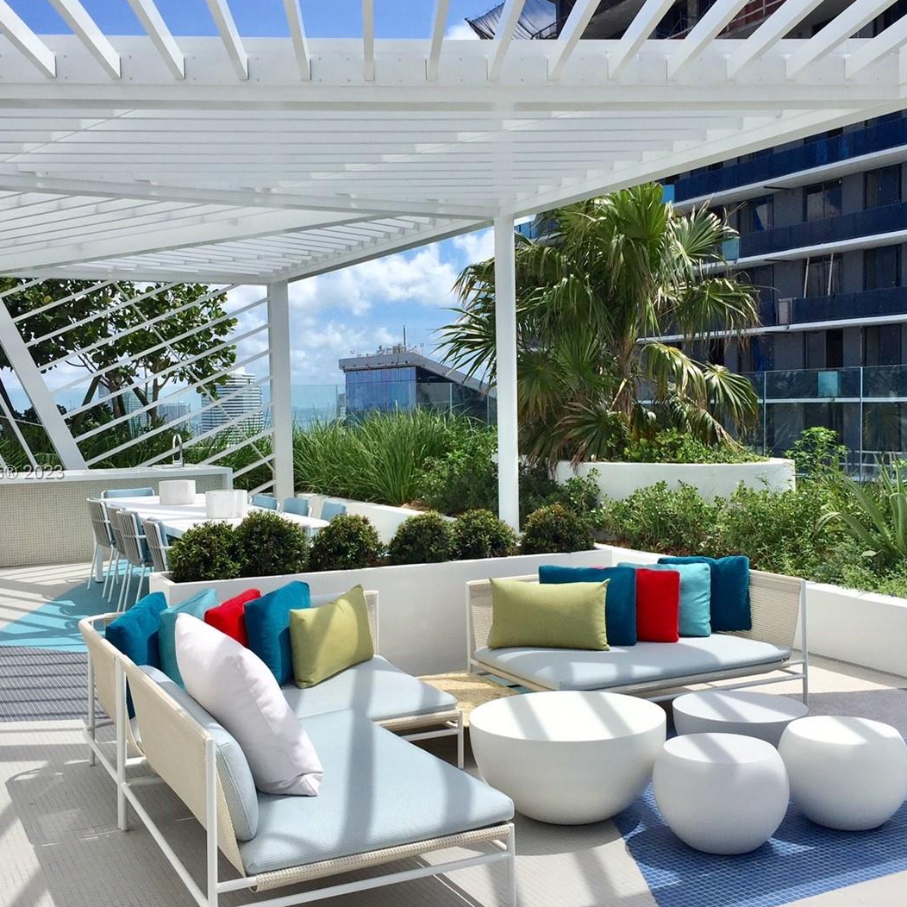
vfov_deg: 42.8
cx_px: 478
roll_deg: +0.4
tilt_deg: -2.3
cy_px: 473
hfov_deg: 42.8
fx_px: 1156
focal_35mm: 39
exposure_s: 1/2475
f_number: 2.2
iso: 32
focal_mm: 4.15
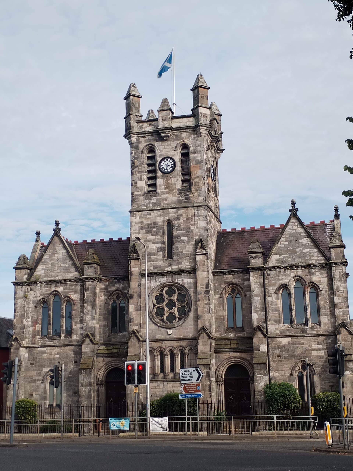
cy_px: 236
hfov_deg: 28.6
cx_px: 176
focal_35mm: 51
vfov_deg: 37.5
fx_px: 693
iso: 100
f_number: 1.8
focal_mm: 4.75
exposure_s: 1/947
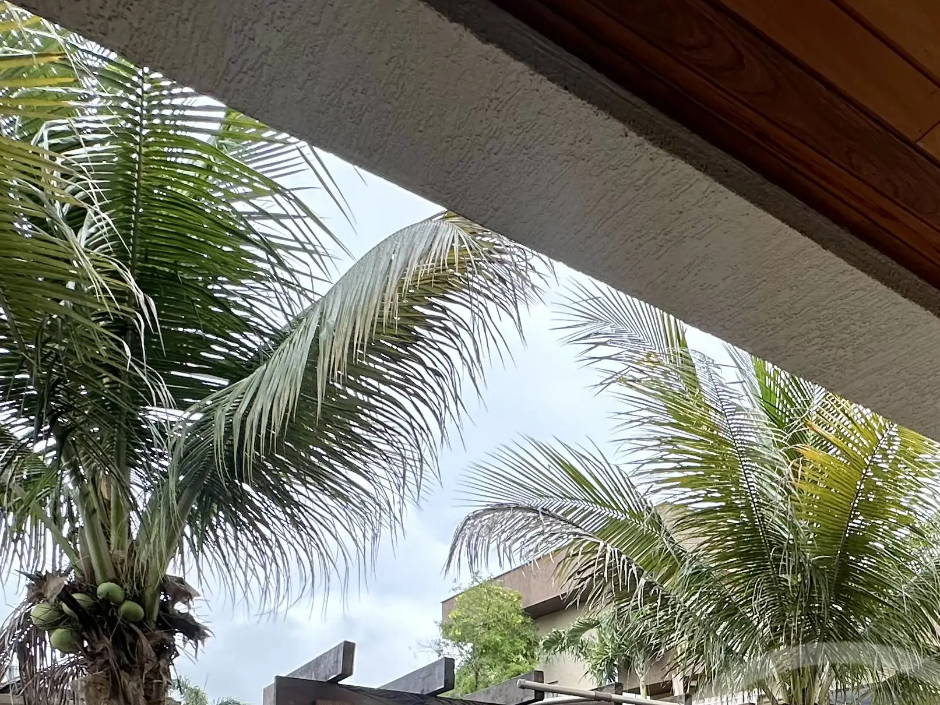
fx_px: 950
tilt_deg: -0.2
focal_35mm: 35
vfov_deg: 32.6
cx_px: 841
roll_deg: -0.3
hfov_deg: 47.5
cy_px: 872
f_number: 2.2
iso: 40
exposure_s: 1/328
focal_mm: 2.22
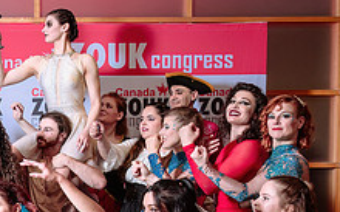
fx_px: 648
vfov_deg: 18.2
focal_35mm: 70
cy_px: 195
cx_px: 42
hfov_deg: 28.4
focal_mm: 24
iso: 320
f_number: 4.5
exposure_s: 1/125
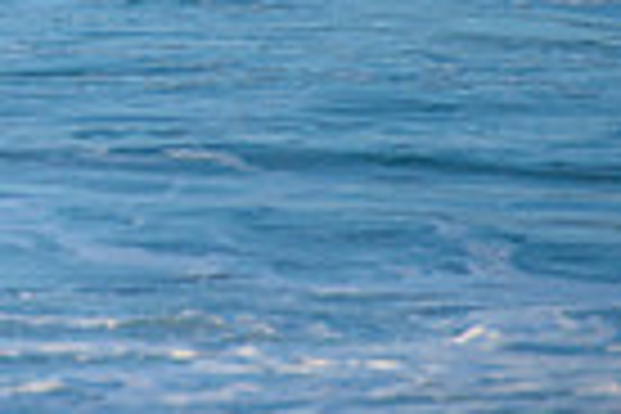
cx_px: -639
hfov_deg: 1.0
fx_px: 36326
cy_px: -434
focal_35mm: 2106
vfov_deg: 0.7
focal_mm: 500
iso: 500
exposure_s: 1/2000
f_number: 5.6
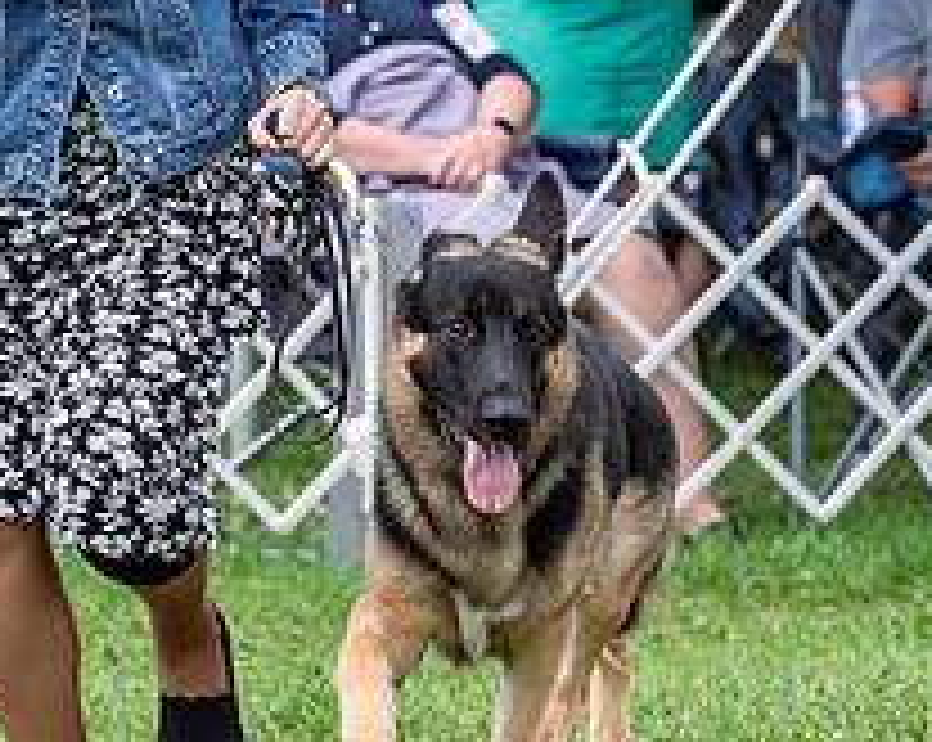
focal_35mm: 487
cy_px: 103
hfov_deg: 4.0
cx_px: 160
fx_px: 13414
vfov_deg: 3.2
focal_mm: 159
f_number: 5
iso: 400
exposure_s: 1/800
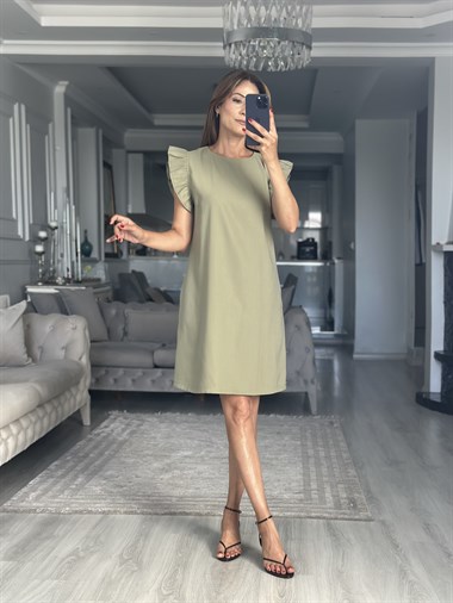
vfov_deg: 39.6
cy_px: 302
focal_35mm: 48
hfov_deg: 30.3
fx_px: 837
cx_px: 226
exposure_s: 1/121
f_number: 1.78
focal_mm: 6.86
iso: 125
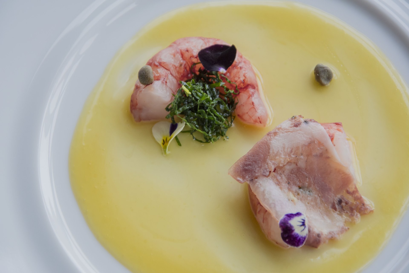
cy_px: 136
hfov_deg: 13.0
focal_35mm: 158
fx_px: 1789
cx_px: 204
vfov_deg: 8.7
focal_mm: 105
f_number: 5.6
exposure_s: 1/160
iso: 1100
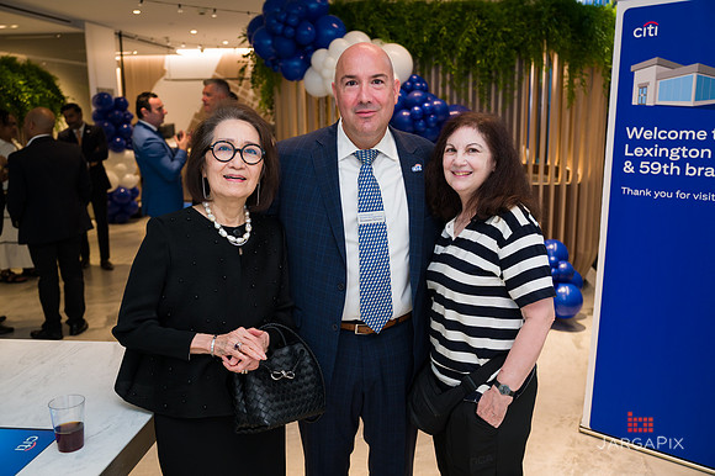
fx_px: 644
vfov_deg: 40.6
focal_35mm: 32
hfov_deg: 58.1
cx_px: 358
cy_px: 238
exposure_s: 1/200
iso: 640
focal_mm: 32
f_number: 3.2
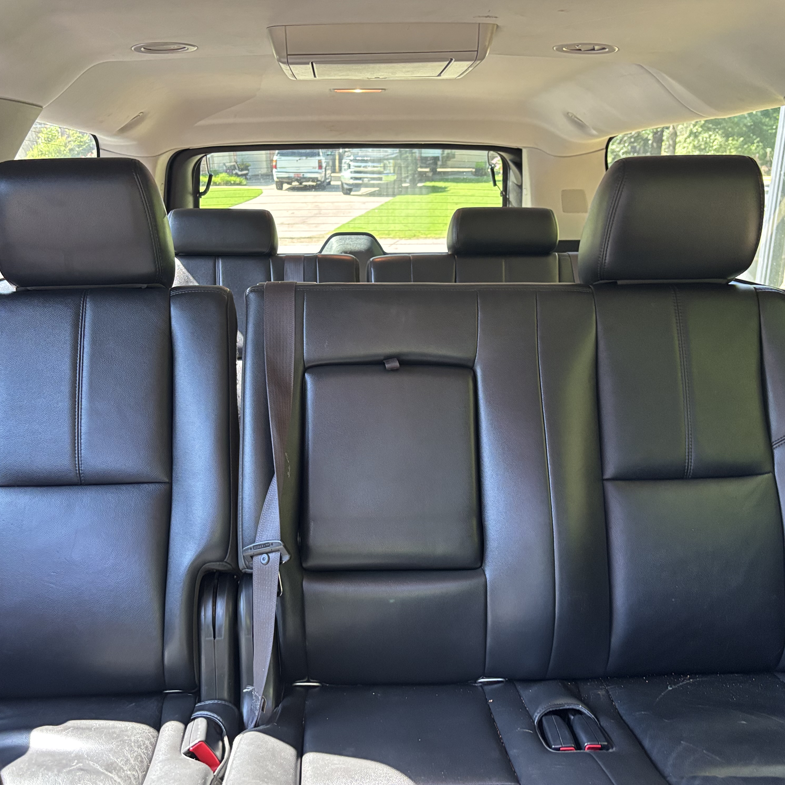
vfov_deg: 52.5
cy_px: 396
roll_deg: +1.3
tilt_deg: -16.6
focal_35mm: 31
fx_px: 795
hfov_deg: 52.5
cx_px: 375
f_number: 1.6
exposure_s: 1/60
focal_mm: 5.96
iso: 320
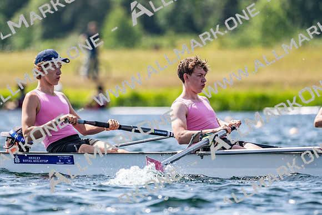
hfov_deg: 3.4
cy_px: 108
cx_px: 161
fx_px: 5363
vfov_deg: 2.3
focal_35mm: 600
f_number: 4.5
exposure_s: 1/2500
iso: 280
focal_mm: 400
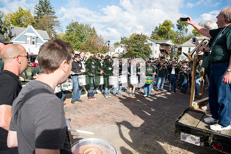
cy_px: 77
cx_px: 116
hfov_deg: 73.7
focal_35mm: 24
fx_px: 154
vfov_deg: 53.2
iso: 250
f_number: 4.5
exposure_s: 1/1000
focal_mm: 24
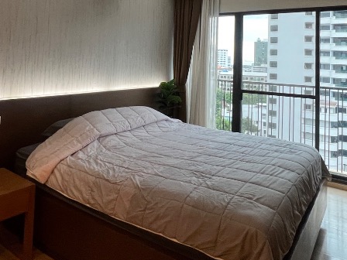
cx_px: 152
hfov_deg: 61.5
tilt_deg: +4.2
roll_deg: -2.2
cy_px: 42
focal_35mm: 29
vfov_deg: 45.1
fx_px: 291
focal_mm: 1.57
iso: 200
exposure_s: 1/50
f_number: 1.8
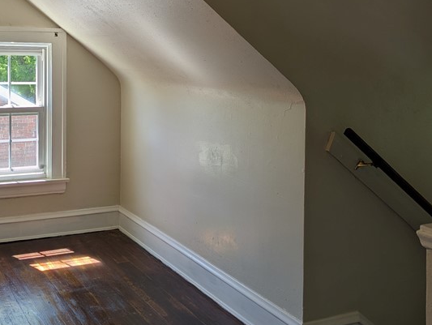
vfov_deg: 31.2
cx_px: 127
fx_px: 575
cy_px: 94
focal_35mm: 46
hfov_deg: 40.4
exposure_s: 1/136
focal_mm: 6.81
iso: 37
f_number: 1.85
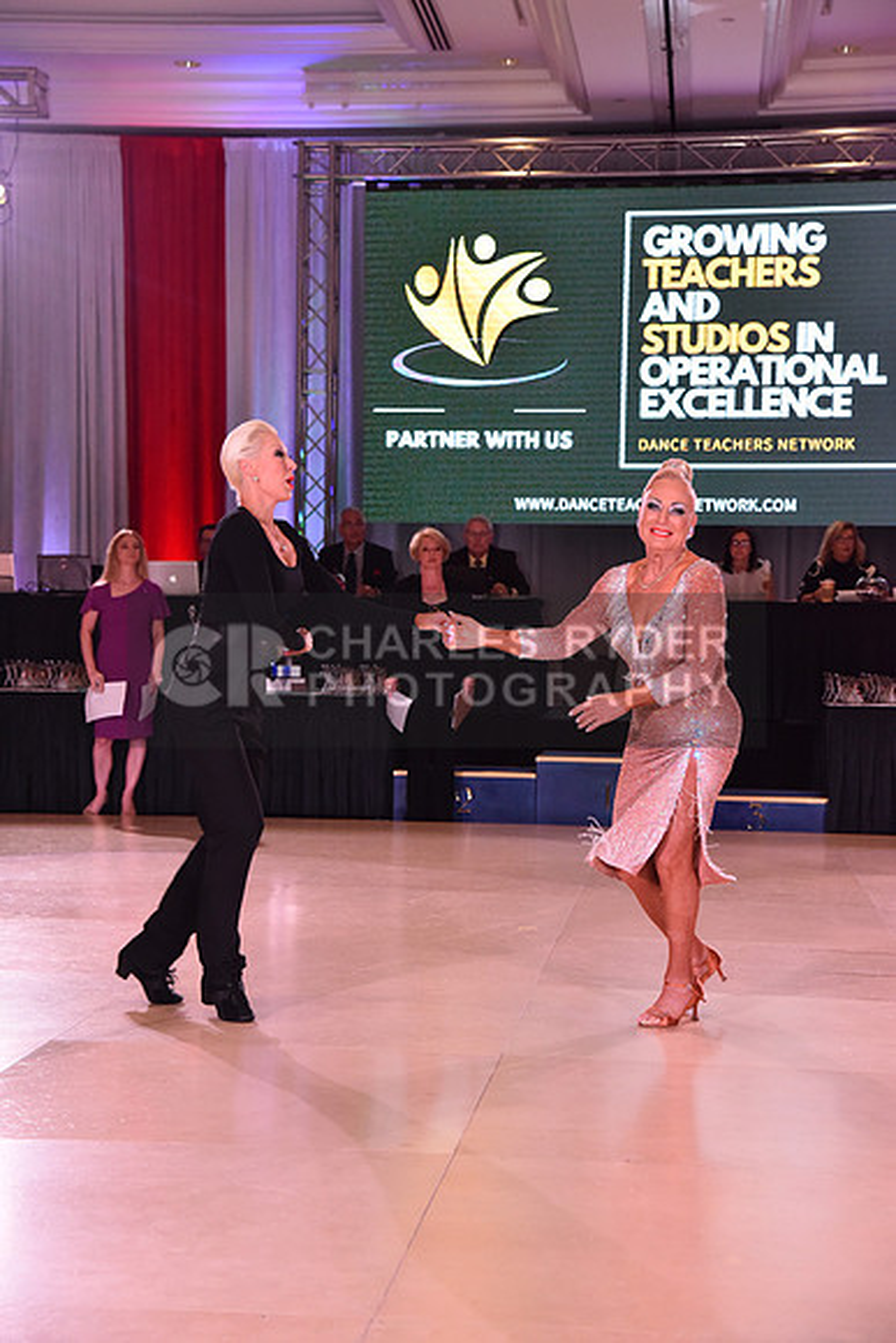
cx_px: 448
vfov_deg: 31.0
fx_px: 2425
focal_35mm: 65
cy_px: 672
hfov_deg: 20.9
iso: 2500
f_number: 6.3
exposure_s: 1/320
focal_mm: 65
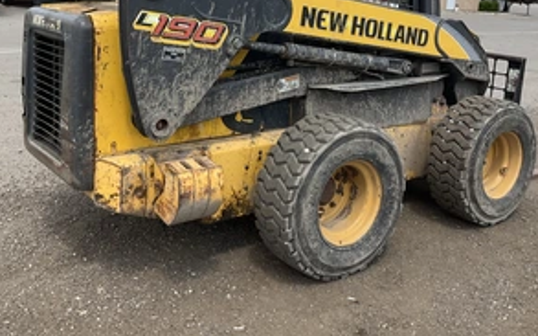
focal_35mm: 42
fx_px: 616
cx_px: 288
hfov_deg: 47.2
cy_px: 84
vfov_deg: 30.0
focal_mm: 3
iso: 25
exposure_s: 1/1195
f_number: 1.8
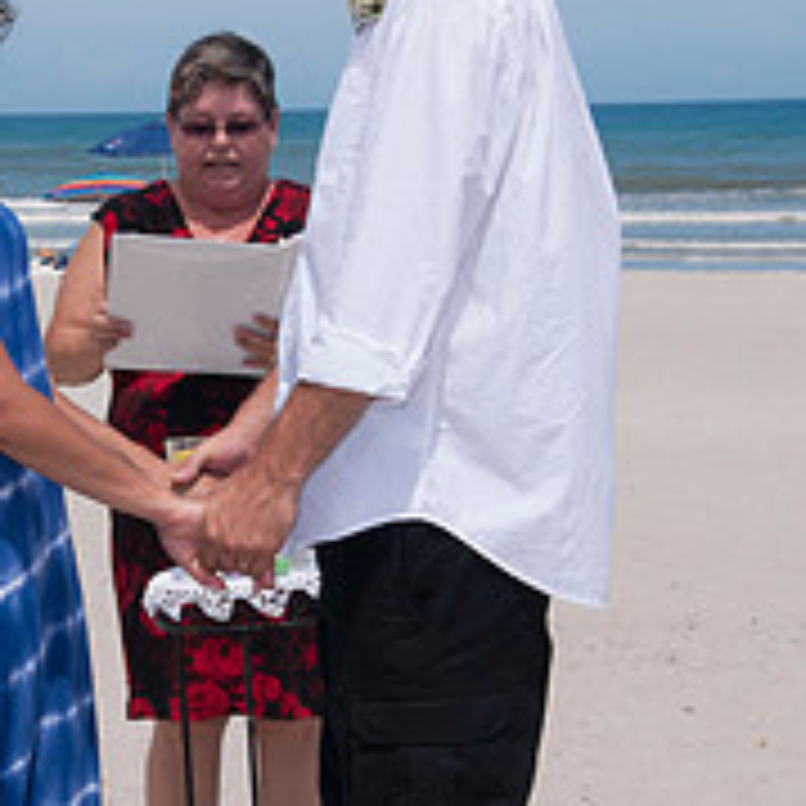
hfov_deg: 12.1
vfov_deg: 12.1
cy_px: 500
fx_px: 3793
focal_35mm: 144
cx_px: 191
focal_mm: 45
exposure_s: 1/250
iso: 100
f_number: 13
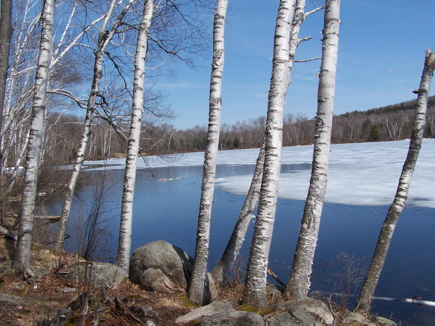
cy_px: 163
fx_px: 478
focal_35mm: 38
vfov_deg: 37.7
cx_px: 218
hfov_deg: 49.0
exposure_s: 1/500
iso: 80
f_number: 5.6
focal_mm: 6.3
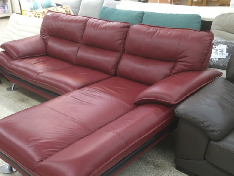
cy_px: 114
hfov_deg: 48.8
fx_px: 257
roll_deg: -0.6
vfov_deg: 37.4
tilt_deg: -29.3
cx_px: 97
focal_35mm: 38
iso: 50
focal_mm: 4.15
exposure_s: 1/30
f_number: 2.2
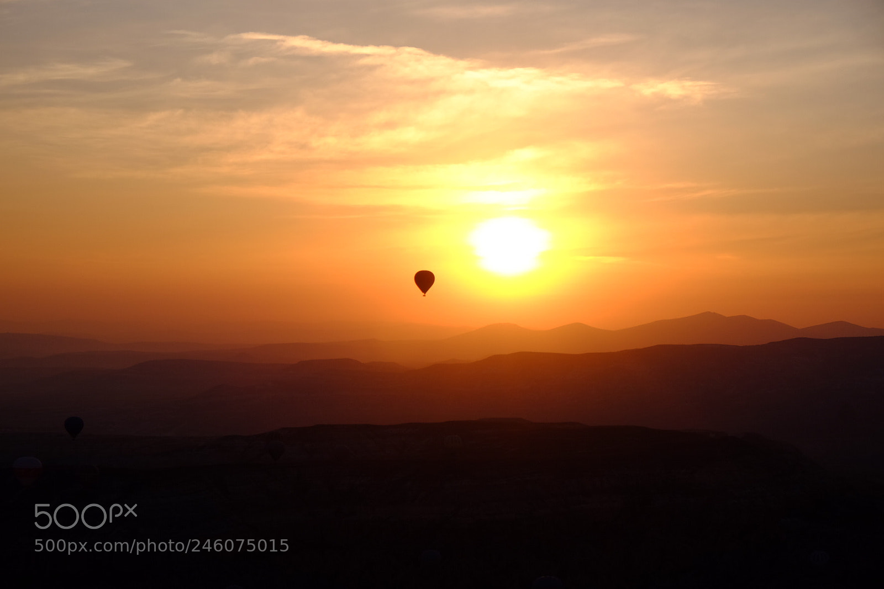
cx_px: 442
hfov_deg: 24.5
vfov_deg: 16.5
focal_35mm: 83
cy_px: 294
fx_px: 2038
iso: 200
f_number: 9
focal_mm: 55
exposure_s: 1/420
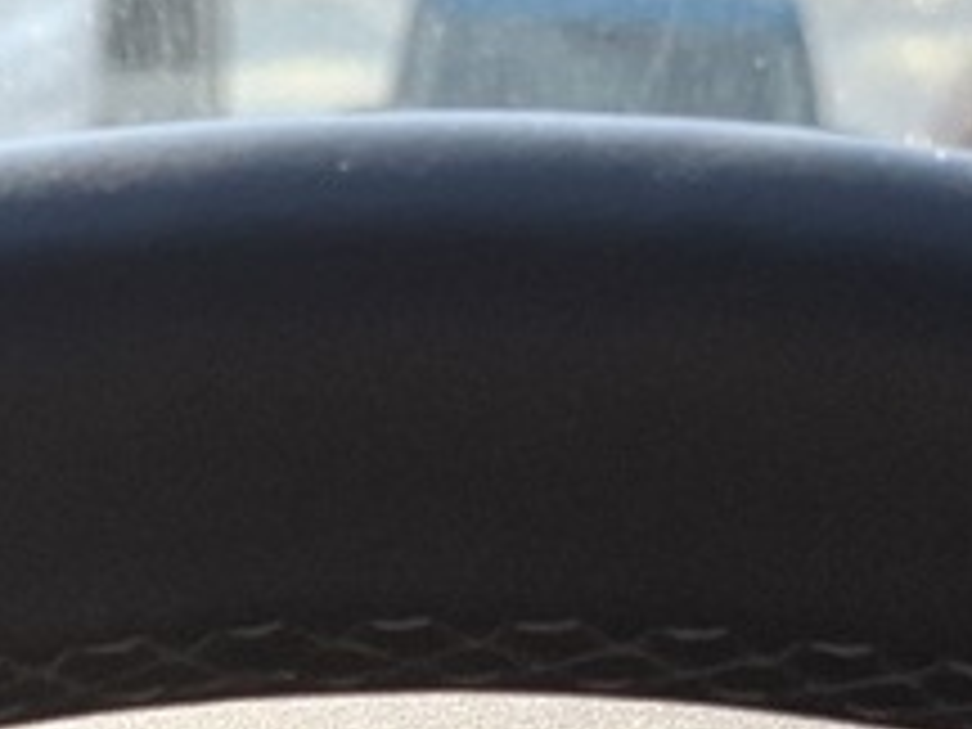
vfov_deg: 8.2
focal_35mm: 153
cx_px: 459
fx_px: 4296
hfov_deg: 12.9
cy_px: 2192
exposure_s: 1/237
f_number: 1.8
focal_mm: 5.54
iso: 50
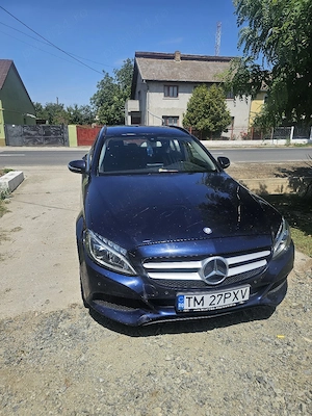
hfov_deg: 58.9
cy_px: 208
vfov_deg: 73.9
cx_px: 156
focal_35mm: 23
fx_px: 276
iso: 10
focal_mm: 6.3
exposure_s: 1/1000
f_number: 1.7
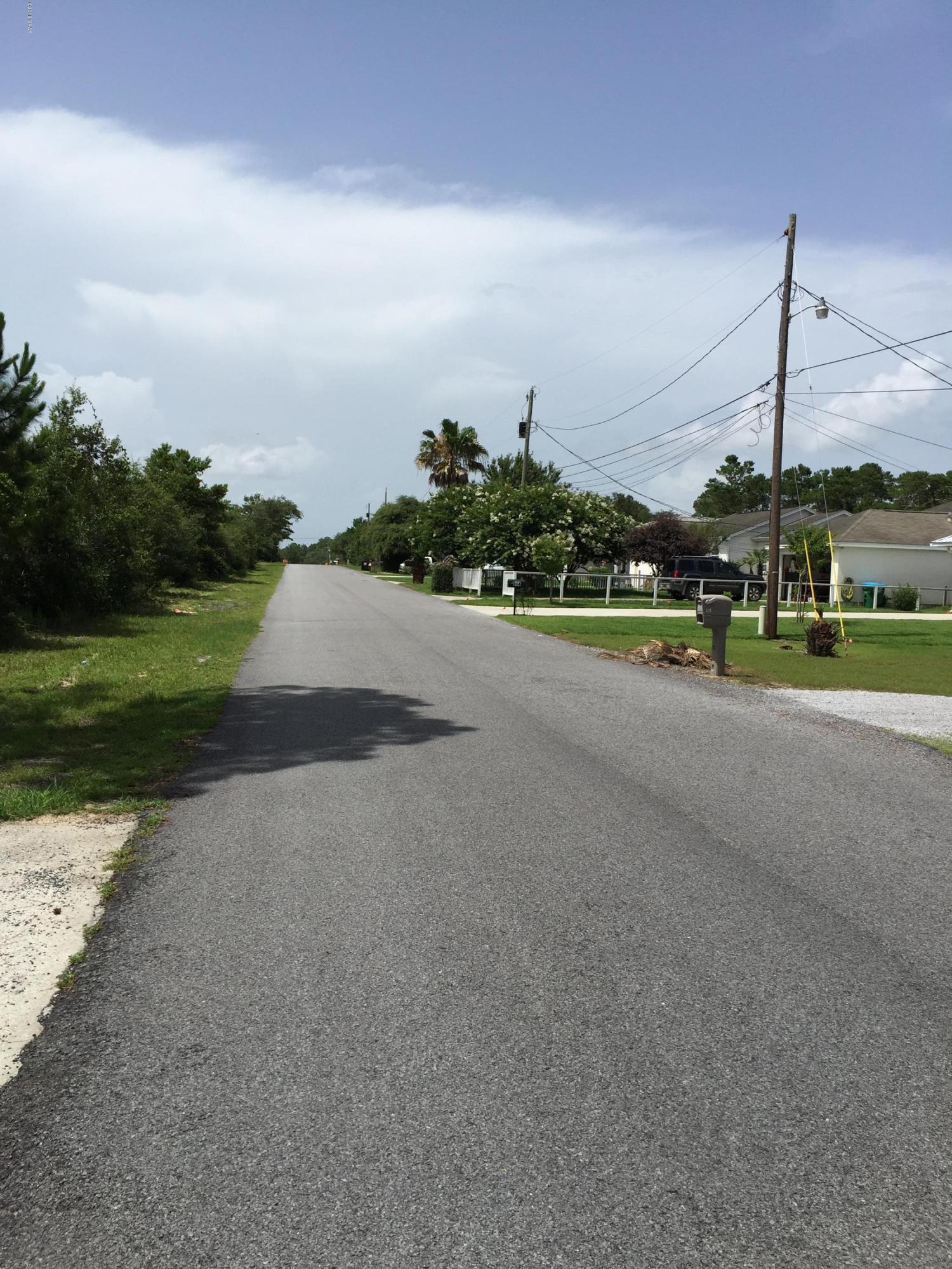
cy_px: 634
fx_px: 1063
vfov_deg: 61.7
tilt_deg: -0.7
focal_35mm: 29
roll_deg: -2.7
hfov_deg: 48.2
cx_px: 476
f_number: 2.2
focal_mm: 4.15
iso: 32
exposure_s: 1/3300
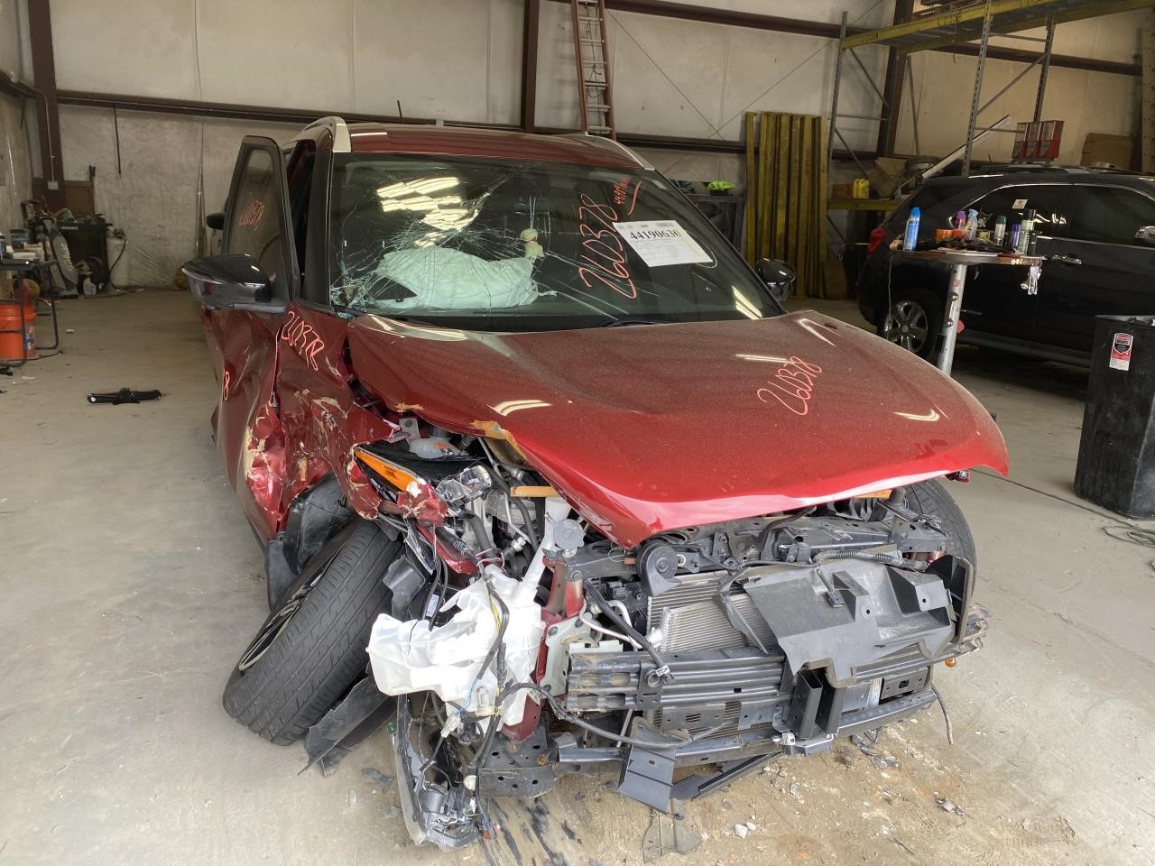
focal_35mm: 26
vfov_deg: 53.1
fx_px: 868
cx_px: 578
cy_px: 433
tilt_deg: -9.3
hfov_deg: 67.3
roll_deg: -0.7
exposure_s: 1/122
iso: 40
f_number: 1.8
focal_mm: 4.25
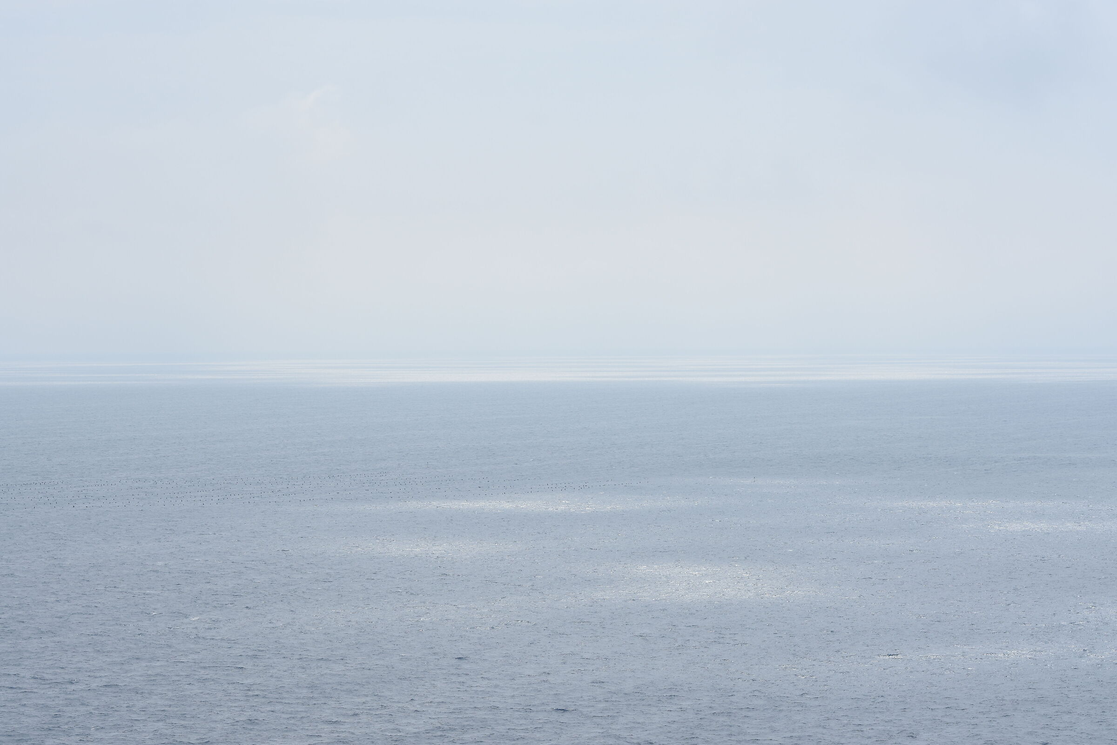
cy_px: 372
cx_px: 558
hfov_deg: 16.1
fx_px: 3956
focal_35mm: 128
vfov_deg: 10.8
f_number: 5.6
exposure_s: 1/1000
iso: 125
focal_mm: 85
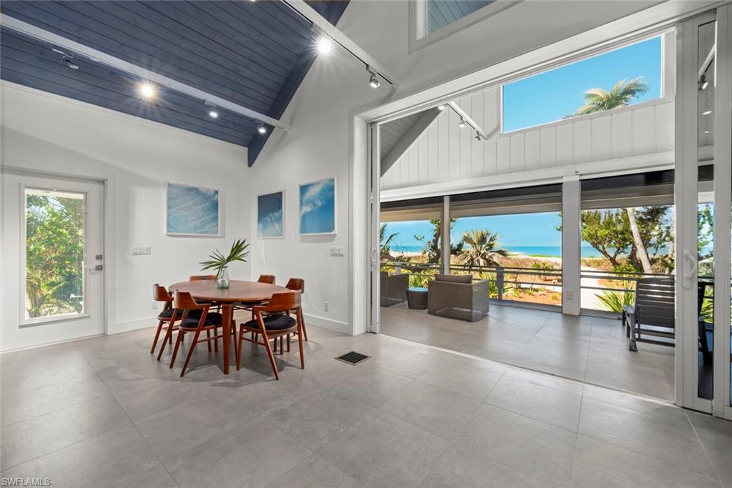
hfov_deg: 100.4
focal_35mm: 15
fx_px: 305
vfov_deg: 77.3
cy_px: 244
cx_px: 366
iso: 160
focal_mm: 15
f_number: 10
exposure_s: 1
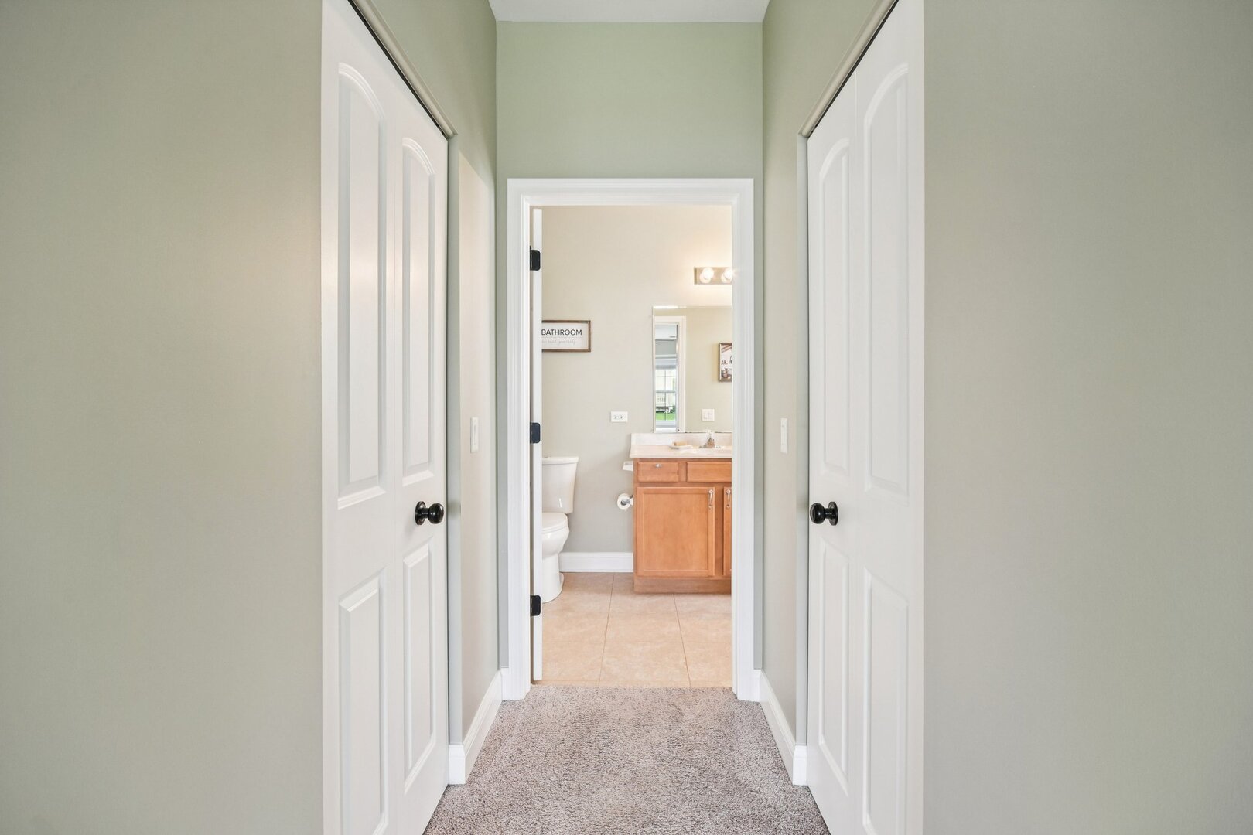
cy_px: 418
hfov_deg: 100.4
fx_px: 522
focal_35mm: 15
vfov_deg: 77.3
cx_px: 626
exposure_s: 1/25
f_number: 8
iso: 500
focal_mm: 10
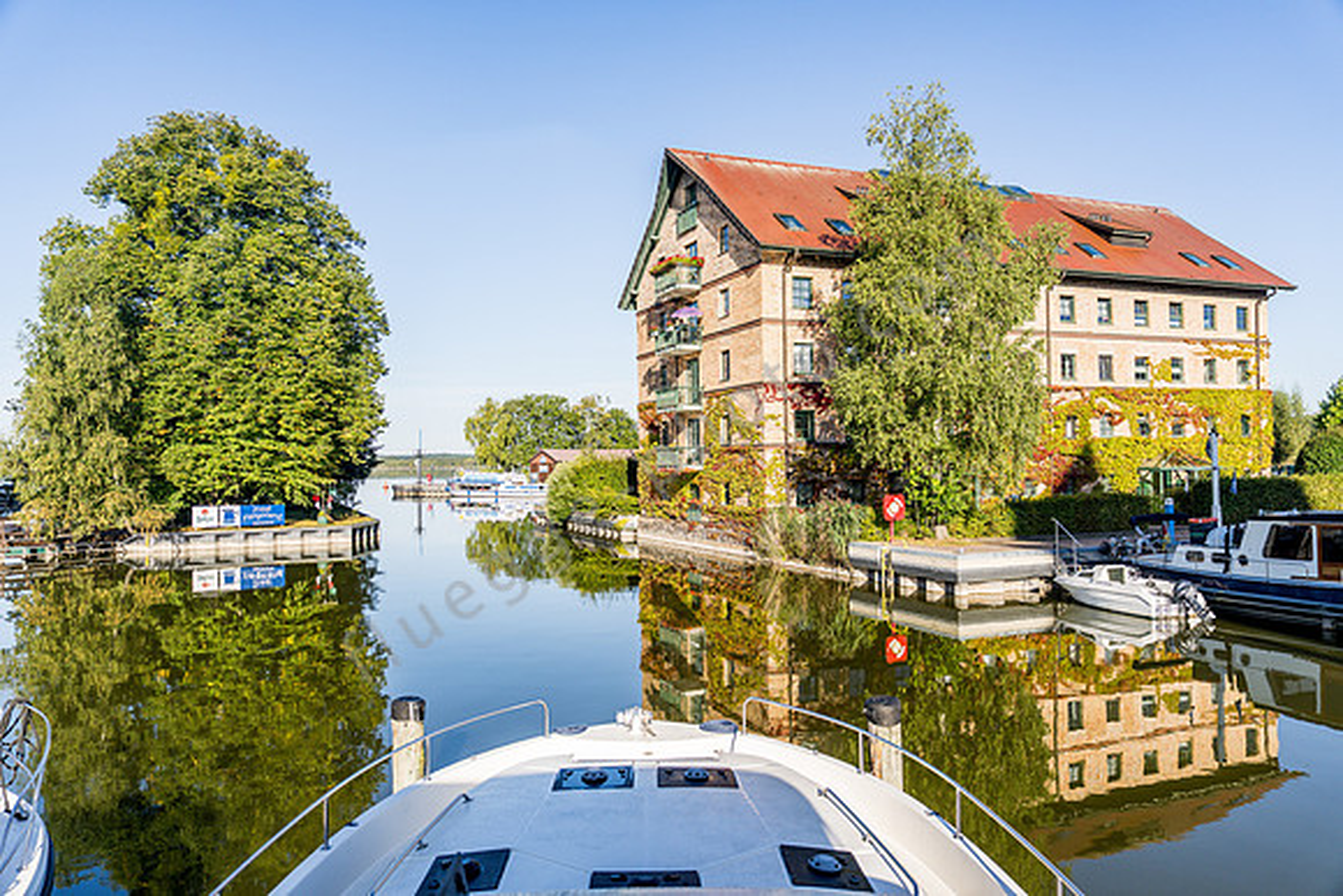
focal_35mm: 26
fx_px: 970
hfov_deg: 69.4
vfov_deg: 49.6
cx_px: 672
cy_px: 448
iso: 200
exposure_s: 1/2000
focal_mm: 26
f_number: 3.2
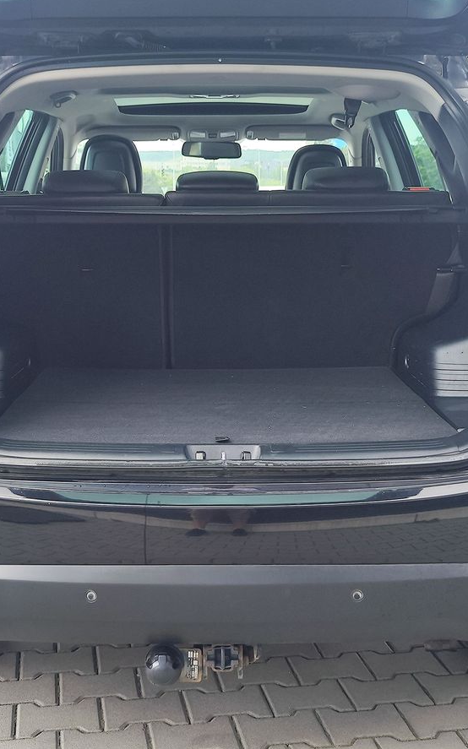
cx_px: 206
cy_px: 374
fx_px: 674
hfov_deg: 38.3
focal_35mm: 33
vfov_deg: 58.2
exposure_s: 1/190
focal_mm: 7.01
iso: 50
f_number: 1.69
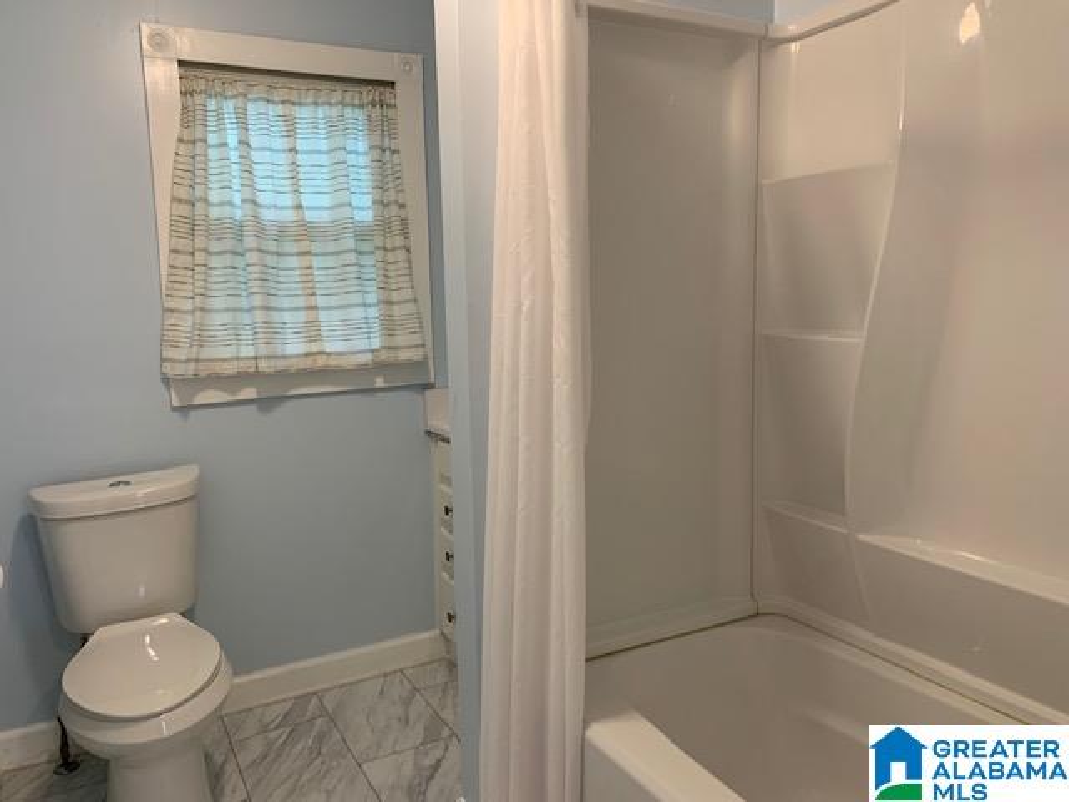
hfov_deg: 67.3
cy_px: 401
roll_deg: +0.8
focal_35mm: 26
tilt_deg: -7.1
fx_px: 803
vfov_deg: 53.1
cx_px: 534
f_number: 1.8
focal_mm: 4.25
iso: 100
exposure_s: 1/60
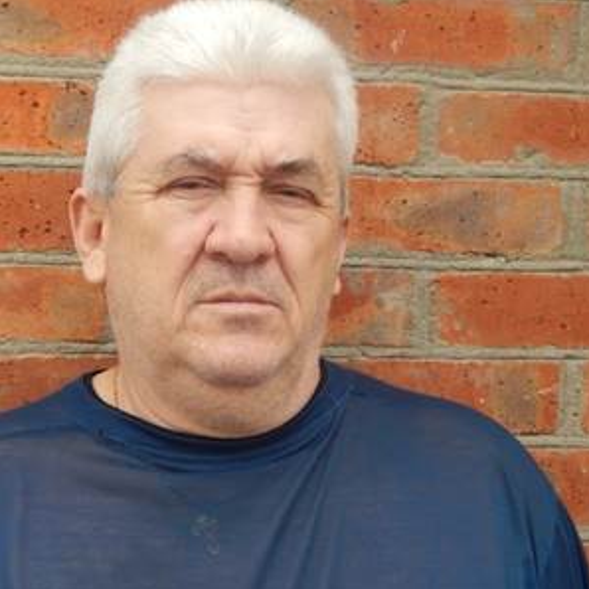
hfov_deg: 21.3
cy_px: 298
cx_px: 219
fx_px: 1559
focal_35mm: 81
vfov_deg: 21.4
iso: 125
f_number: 4
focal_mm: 10.9
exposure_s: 1/200
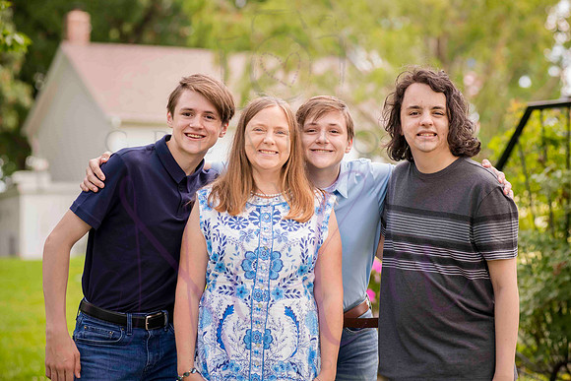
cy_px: 174
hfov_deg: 16.8
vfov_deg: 11.2
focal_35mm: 122
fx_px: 1934
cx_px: 311
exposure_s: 1/320
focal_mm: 112
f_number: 4
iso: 400
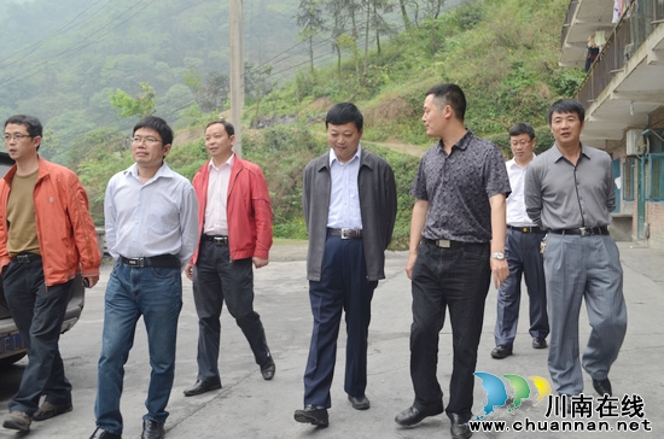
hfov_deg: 49.7
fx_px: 718
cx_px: 332
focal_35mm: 39
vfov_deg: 34.0
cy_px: 220
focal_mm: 26
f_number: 5.6
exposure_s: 1/125
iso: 400
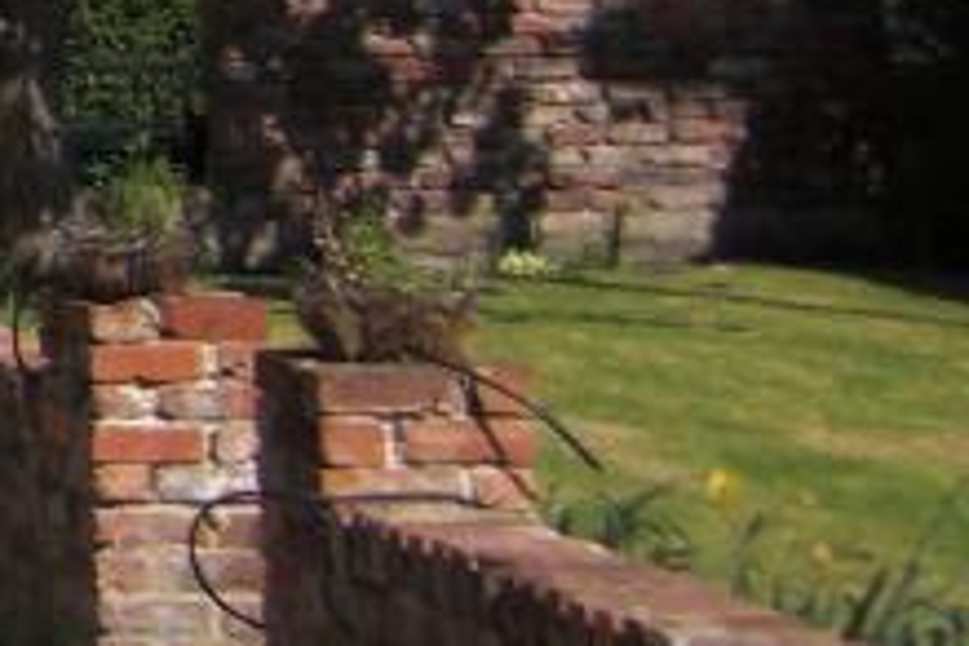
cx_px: -1150
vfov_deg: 9.5
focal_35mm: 136
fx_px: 3660
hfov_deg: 12.6
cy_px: -593
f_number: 7
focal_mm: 4.9
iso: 50
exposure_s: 1/250
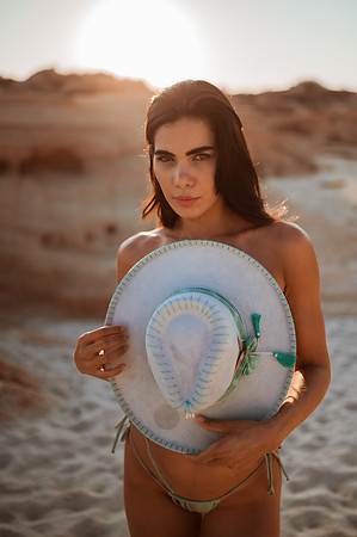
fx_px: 522
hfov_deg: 37.8
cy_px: 268
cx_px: 178
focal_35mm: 35
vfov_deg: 54.5
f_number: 1.4
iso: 100
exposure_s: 1/5000
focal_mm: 35
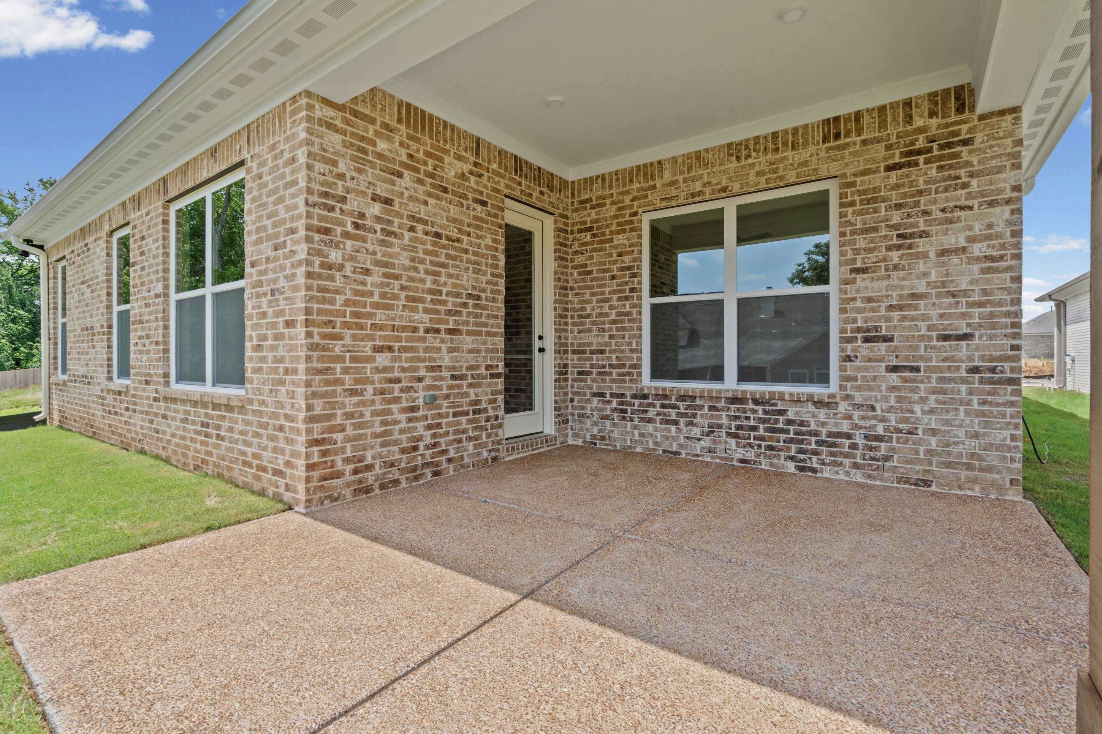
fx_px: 490
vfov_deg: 73.7
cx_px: 551
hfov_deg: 96.7
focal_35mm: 16
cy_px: 367
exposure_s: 1/350
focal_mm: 16
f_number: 9.5
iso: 800
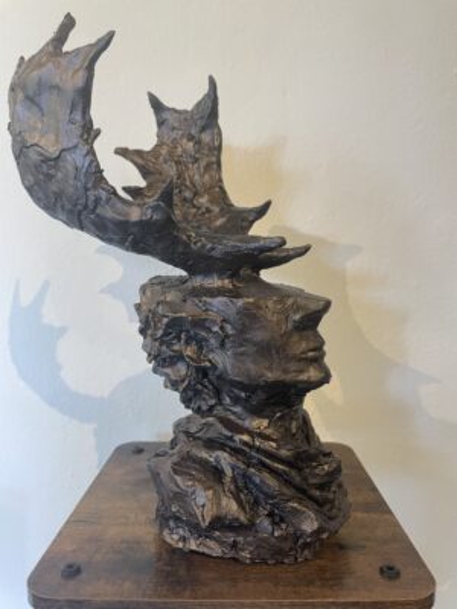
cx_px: 228
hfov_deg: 53.1
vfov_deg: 67.3
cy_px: 304
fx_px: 458
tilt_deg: -4.1
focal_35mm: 26
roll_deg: -0.1
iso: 250
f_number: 1.6
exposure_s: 1/50
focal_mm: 4.2
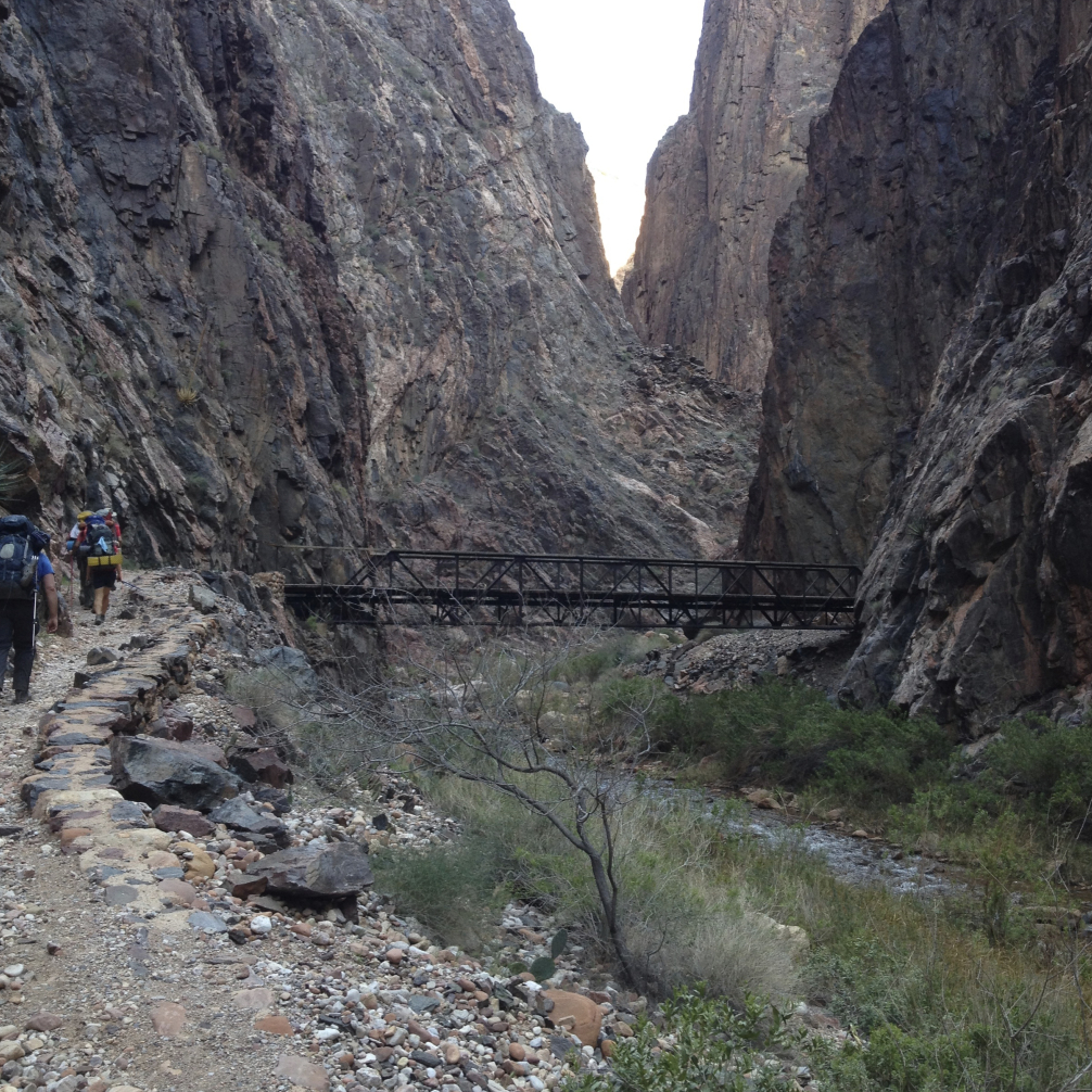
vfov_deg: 40.0
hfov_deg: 40.0
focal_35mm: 42
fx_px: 1499
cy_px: 502
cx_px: 549
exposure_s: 1/60
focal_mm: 4.28
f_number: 2.4
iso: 50
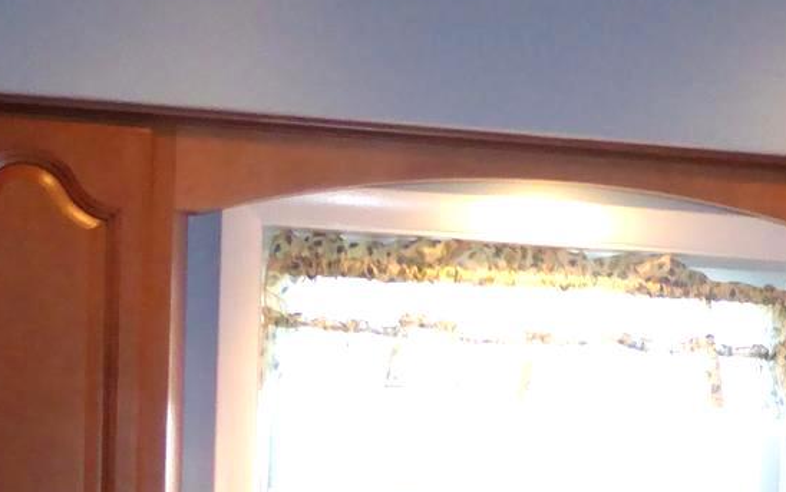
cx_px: 853
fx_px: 2036
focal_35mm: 95
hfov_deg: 20.8
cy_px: 643
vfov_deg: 13.3
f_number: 3.3
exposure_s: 1/60
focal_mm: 4.3
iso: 400
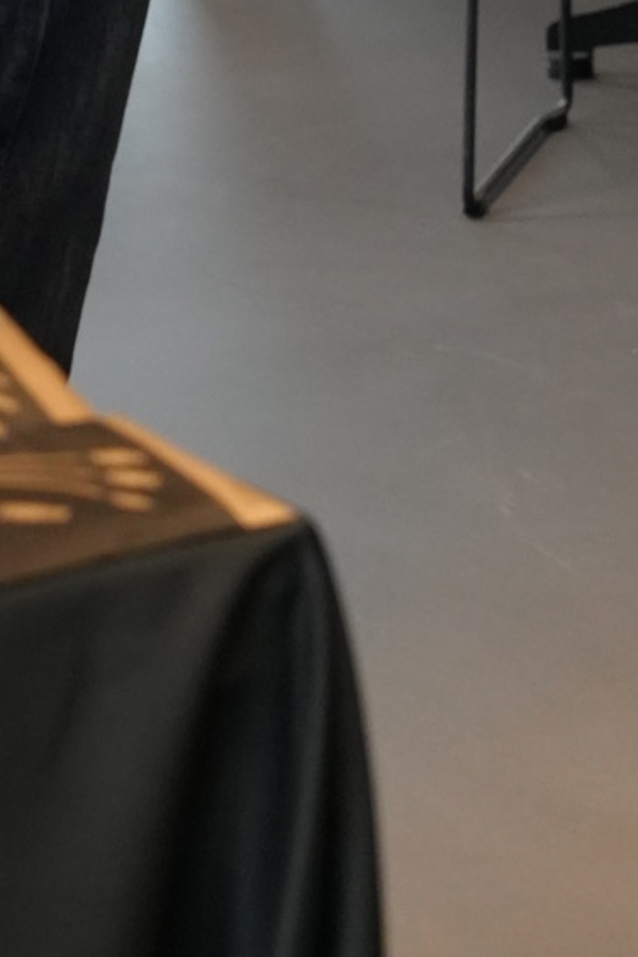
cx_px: 507
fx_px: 6619
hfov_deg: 5.5
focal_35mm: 249
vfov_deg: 7.9
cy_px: -889
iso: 3200
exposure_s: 1/160
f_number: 4
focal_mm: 61
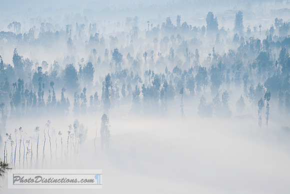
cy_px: 97
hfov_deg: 10.3
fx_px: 1611
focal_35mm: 200
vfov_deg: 6.9
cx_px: 145
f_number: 6.3
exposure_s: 1/100
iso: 64
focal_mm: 200
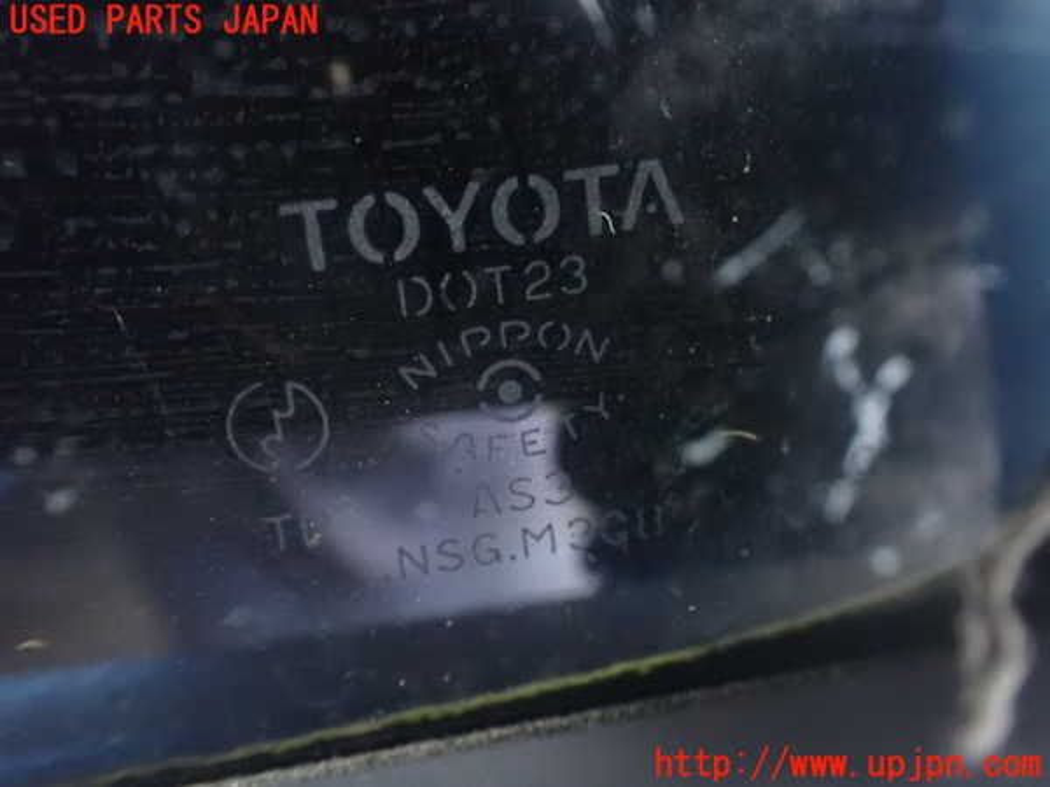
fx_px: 910
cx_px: 525
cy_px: 394
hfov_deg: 60.0
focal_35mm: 30
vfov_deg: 46.8
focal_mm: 5.4
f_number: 2.3
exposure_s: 1/10
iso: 1600
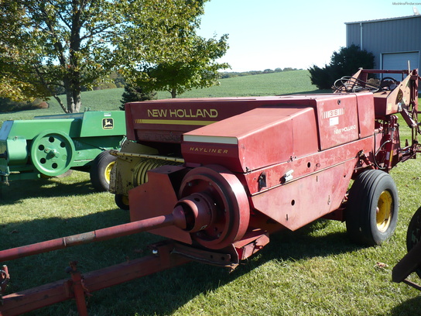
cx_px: 210
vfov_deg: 38.7
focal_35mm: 37
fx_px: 450
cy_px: 158
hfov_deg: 50.1
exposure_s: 1/500
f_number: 2.8
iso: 100
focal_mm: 6.1
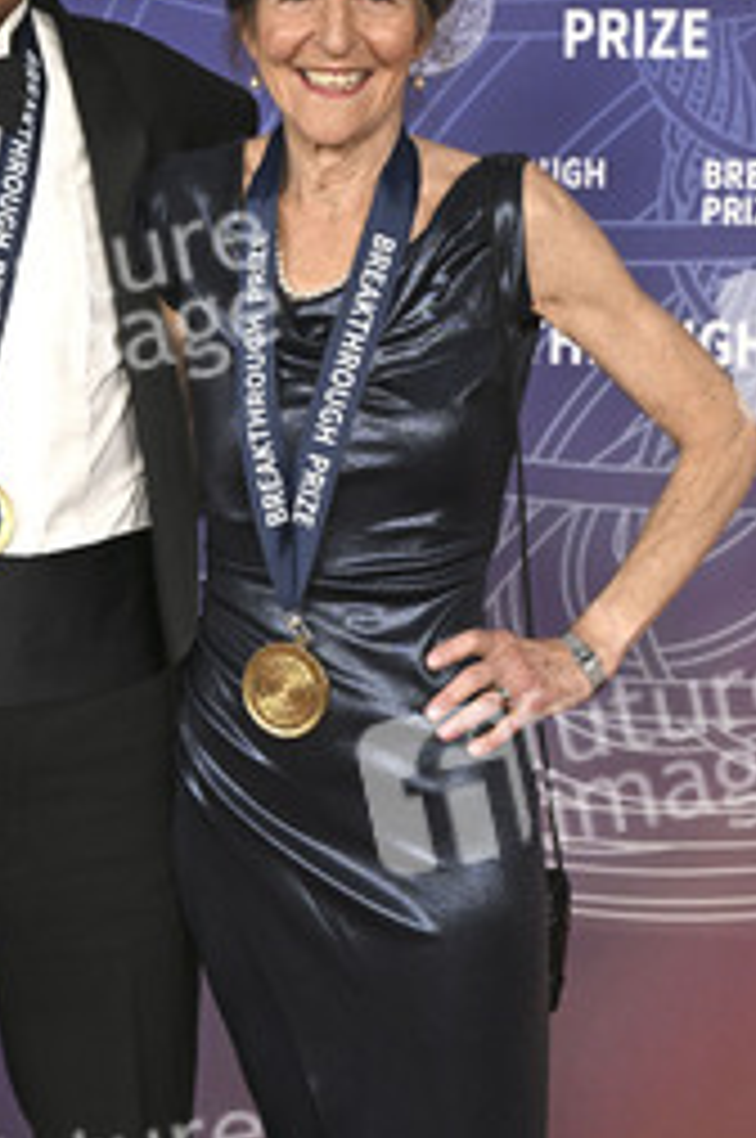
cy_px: 544
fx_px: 2495
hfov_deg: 17.1
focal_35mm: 79
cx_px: 180
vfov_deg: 25.7
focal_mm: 50
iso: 2000
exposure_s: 1/320
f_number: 4.5
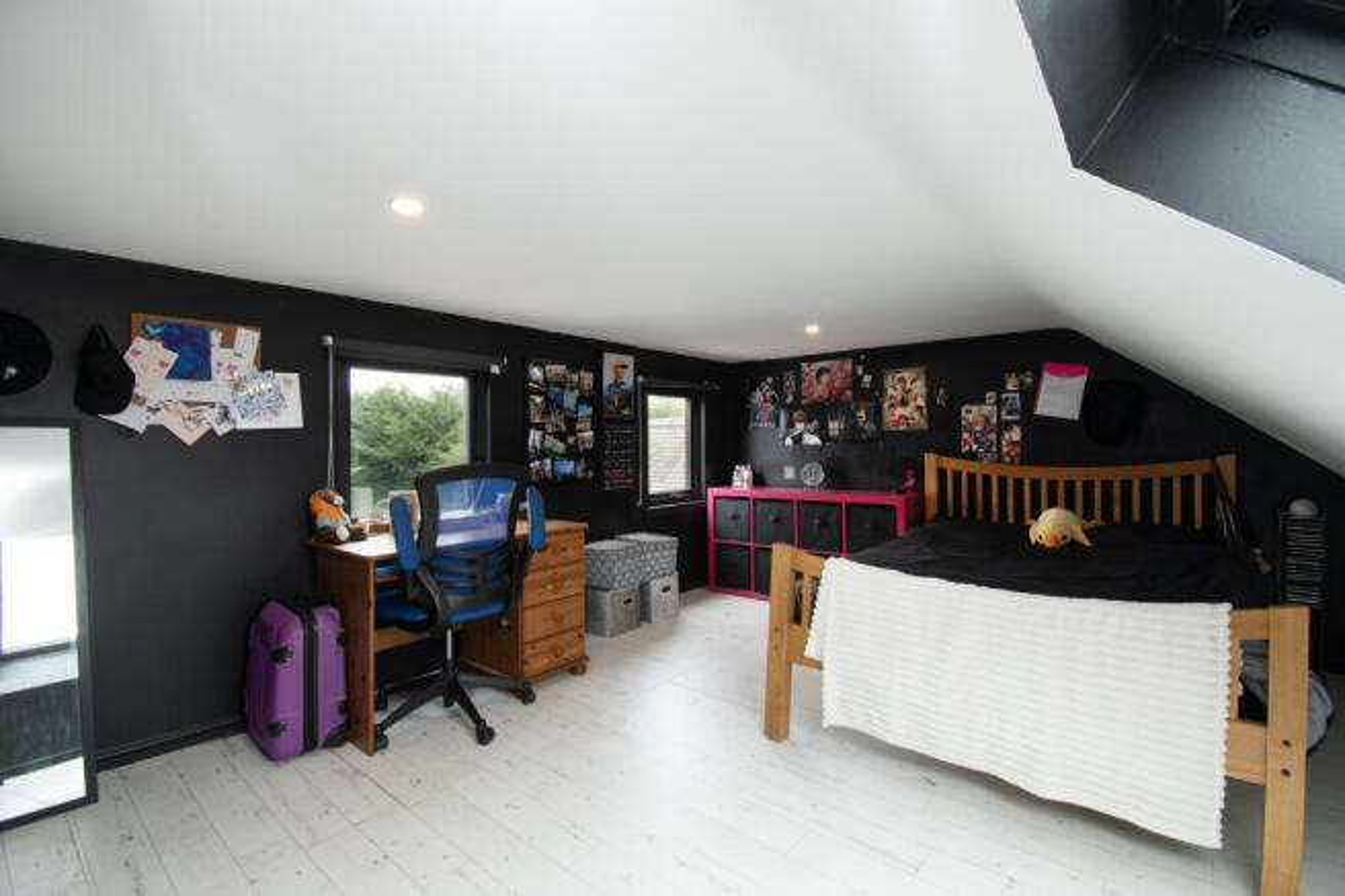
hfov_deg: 100.4
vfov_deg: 77.3
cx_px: 672
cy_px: 448
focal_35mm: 15
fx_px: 560
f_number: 8
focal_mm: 10
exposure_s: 1/8
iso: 320
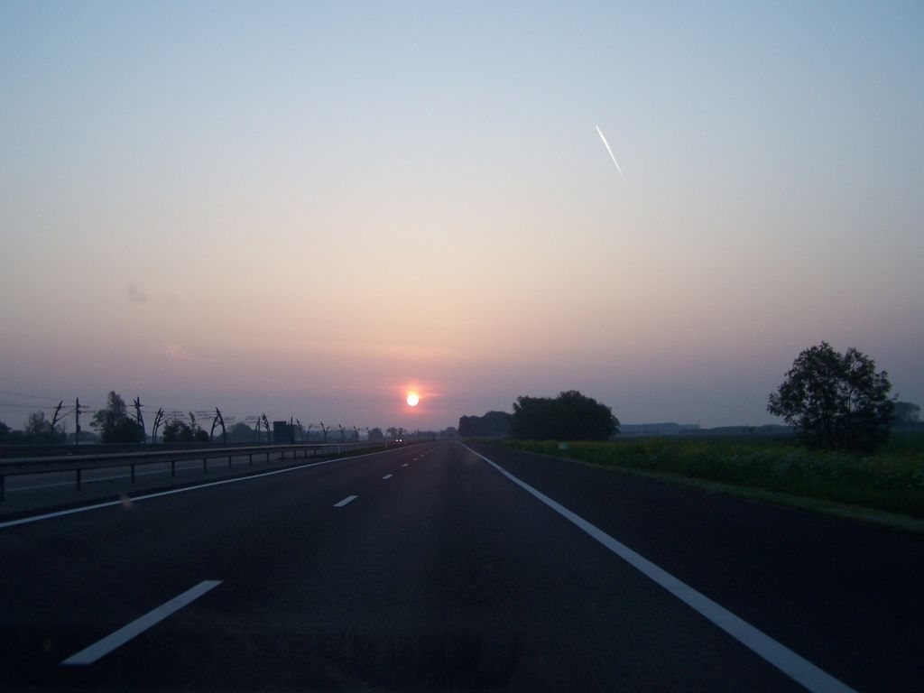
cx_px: 462
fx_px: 1014
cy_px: 346
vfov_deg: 37.7
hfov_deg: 49.0
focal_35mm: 38
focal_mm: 6.3
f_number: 2.8
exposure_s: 1/250
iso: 80
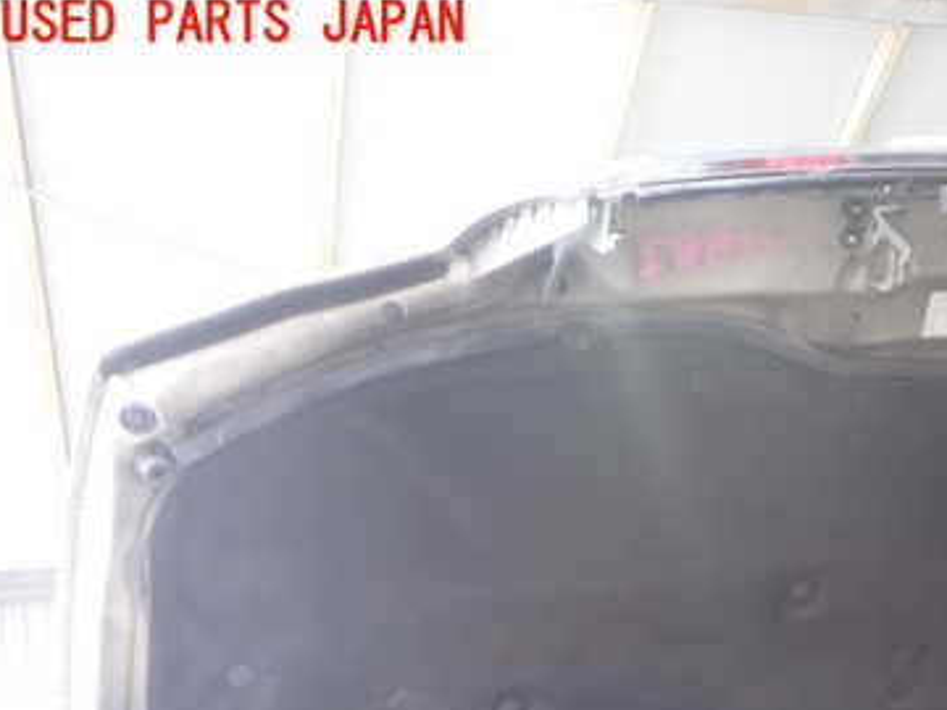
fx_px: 1368
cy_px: 584
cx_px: 776
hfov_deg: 36.7
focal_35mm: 50
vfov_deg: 28.4
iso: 200
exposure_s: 1/40
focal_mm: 5.4
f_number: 2.3
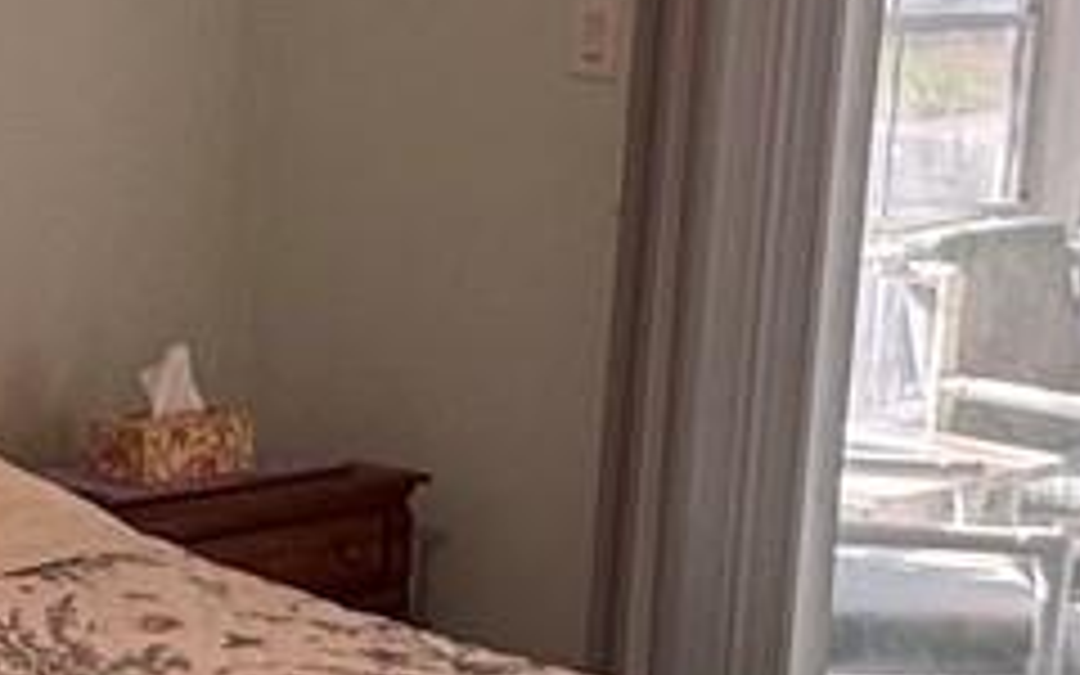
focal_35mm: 99
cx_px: -104
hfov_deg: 20.1
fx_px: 2914
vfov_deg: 13.2
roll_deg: -2.2
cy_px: 324
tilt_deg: -9.8
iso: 200
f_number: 2.2
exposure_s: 1/60
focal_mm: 2.22
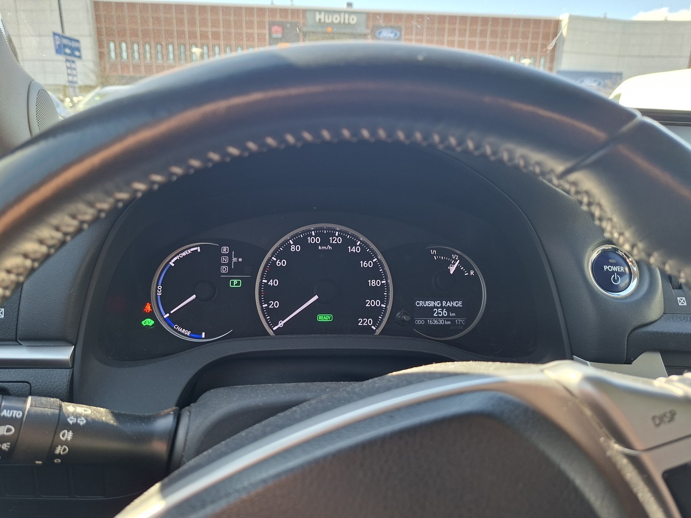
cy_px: 259
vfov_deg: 58.9
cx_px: 346
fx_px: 459
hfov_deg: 73.9
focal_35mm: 23
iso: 64
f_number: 1.8
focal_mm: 5.54
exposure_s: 1/100
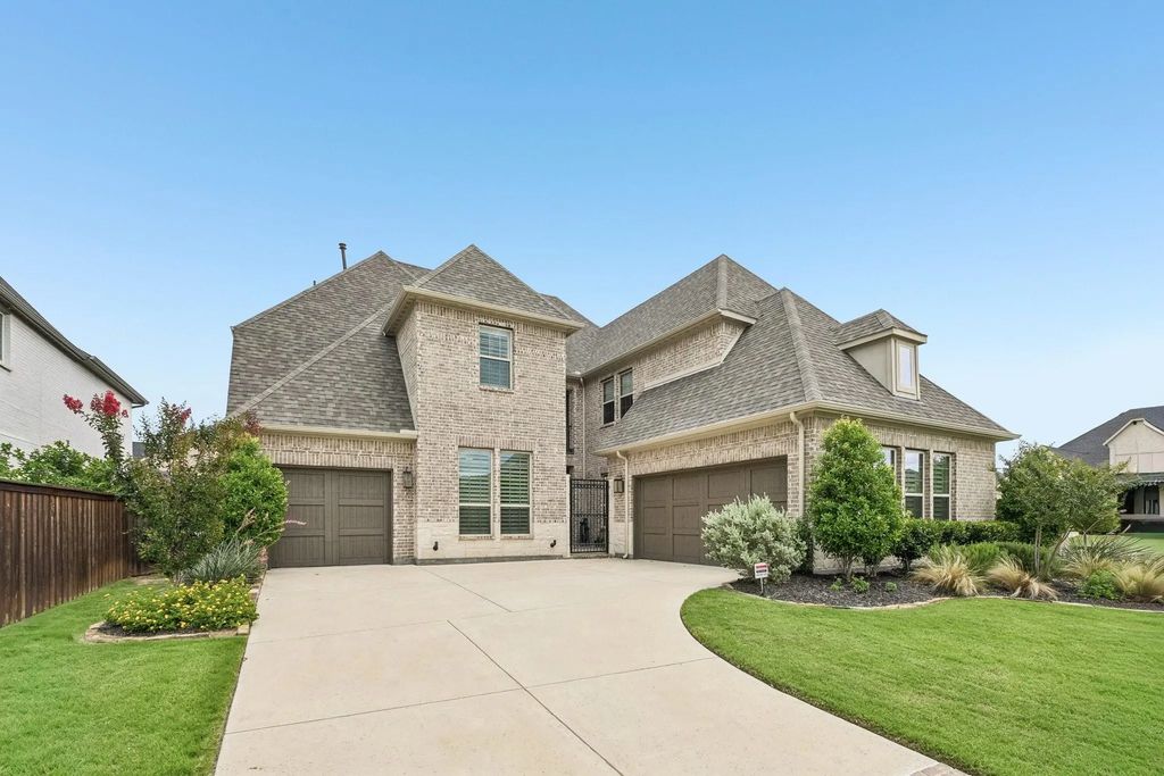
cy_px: 388
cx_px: 582
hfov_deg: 93.3
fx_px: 550
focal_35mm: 17
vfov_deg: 70.5
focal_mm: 17
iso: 400
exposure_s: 1/1000
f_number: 8
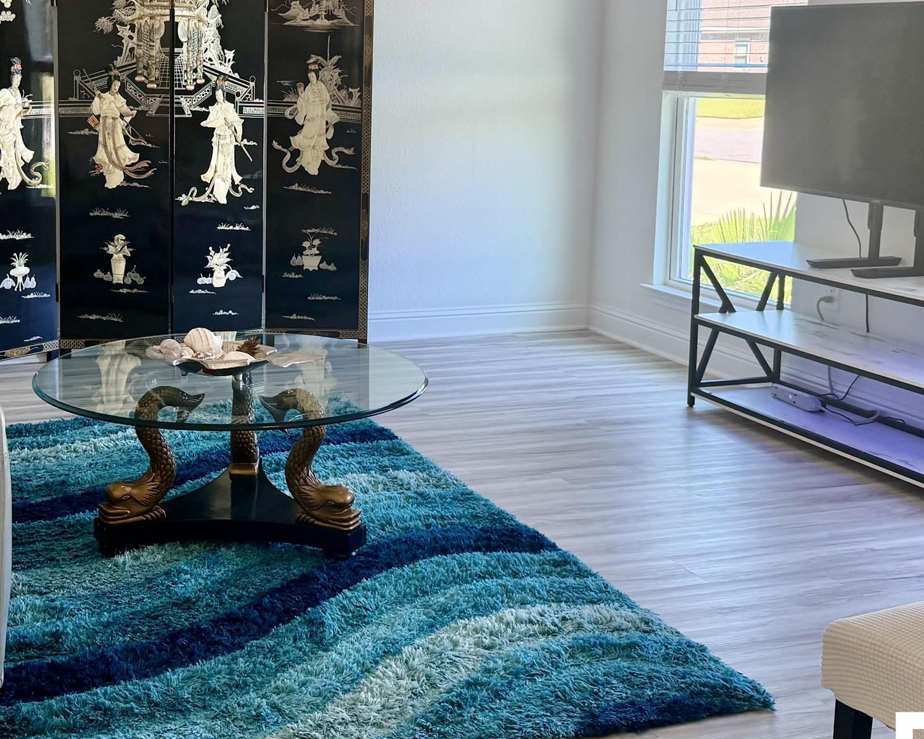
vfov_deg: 31.0
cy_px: 208
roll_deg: +1.0
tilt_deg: -7.8
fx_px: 1313
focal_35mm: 48
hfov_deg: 38.0
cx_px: 257
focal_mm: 6.76
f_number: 1.78
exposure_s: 1/221
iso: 160
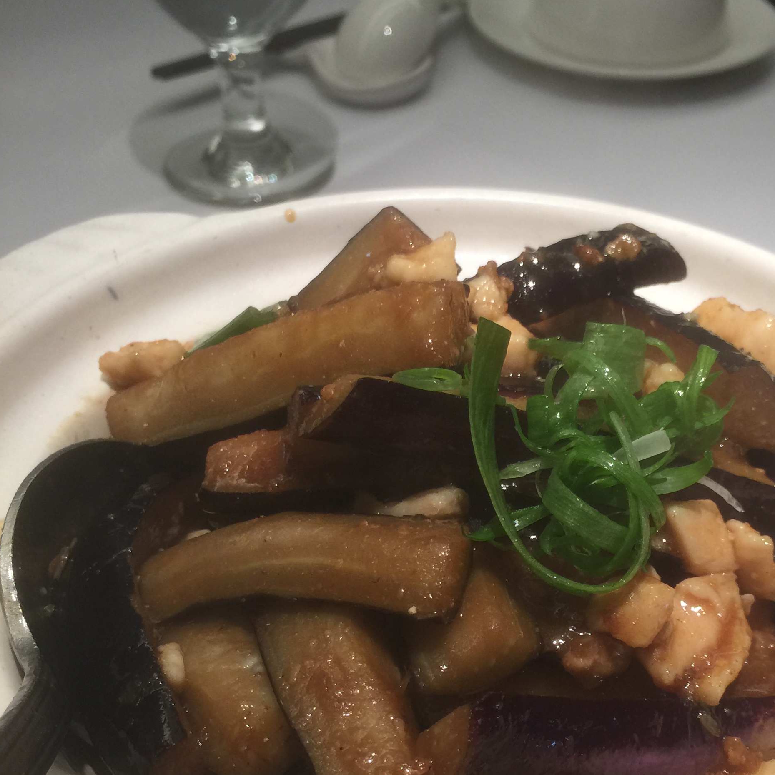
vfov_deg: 37.0
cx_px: 506
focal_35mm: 45
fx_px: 1140
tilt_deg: -43.0
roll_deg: -2.1
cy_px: 538
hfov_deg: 37.2
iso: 40
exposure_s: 1/40
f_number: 2.2
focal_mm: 4.15
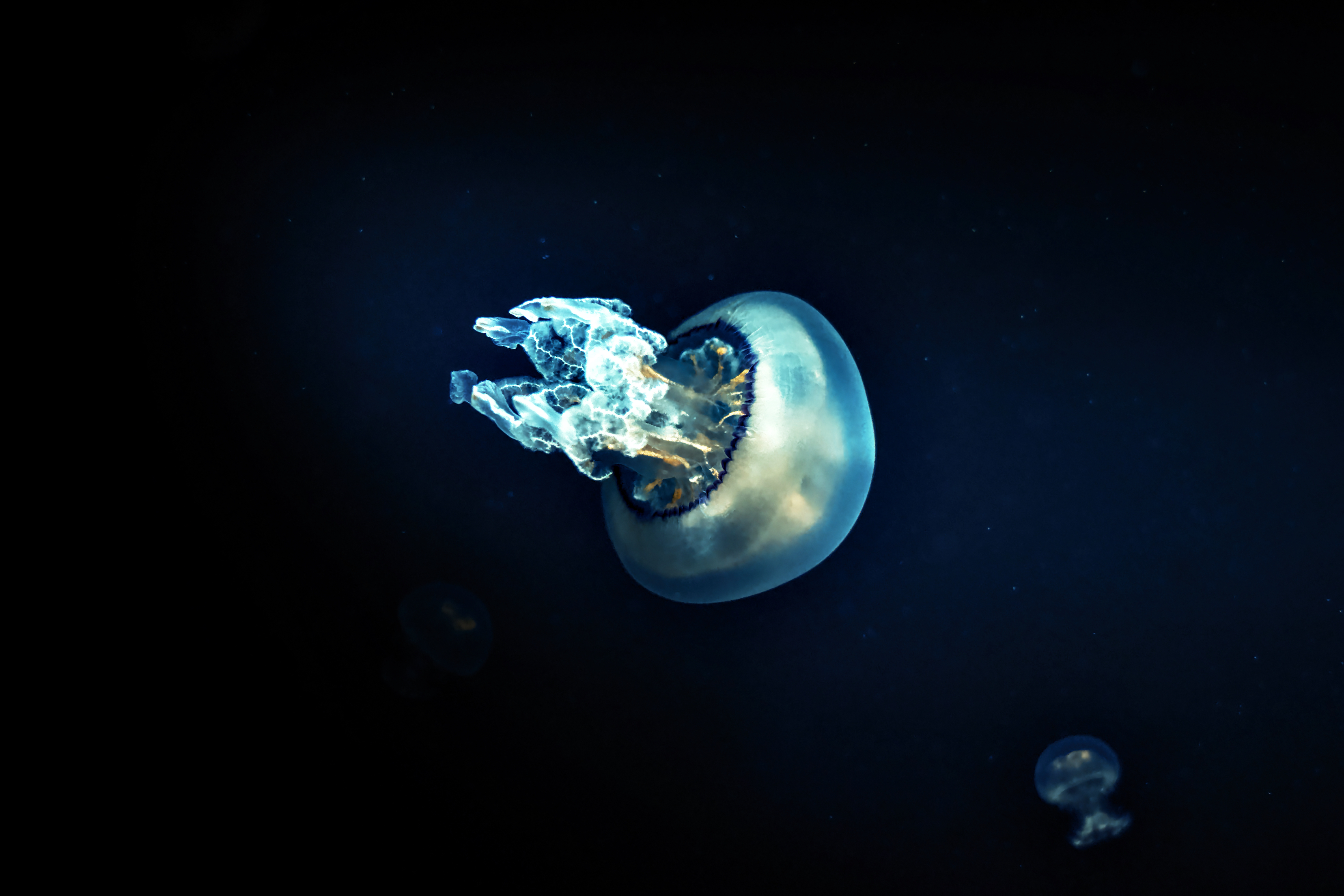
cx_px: 672
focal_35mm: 75
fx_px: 2800
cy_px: 448
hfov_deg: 27.0
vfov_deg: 18.2
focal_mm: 50
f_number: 2.2
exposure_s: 1/1250
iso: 6400
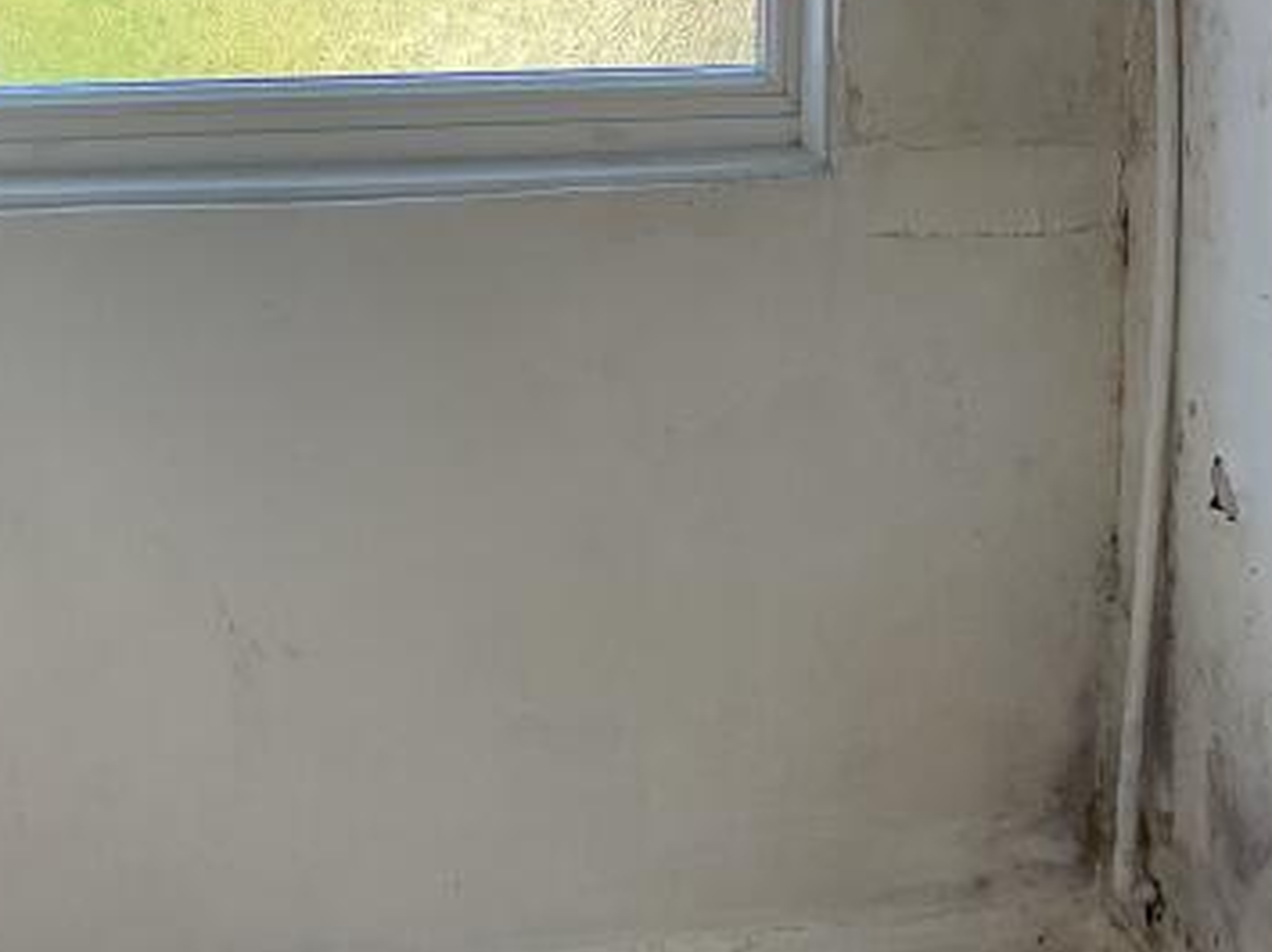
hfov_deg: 23.1
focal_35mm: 84
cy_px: -108
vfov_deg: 17.0
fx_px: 3085
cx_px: 923
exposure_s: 1/120
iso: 32
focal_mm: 3
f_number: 1.8
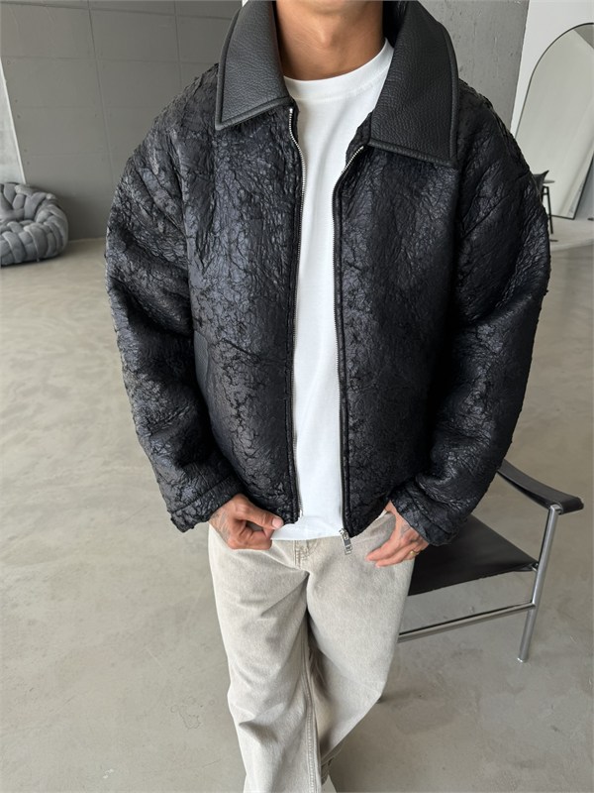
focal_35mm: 24
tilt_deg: -28.5
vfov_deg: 71.6
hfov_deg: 56.8
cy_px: 396
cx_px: 297
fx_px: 549
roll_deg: -0.5
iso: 80
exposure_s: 1/381
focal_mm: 6.76
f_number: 1.78
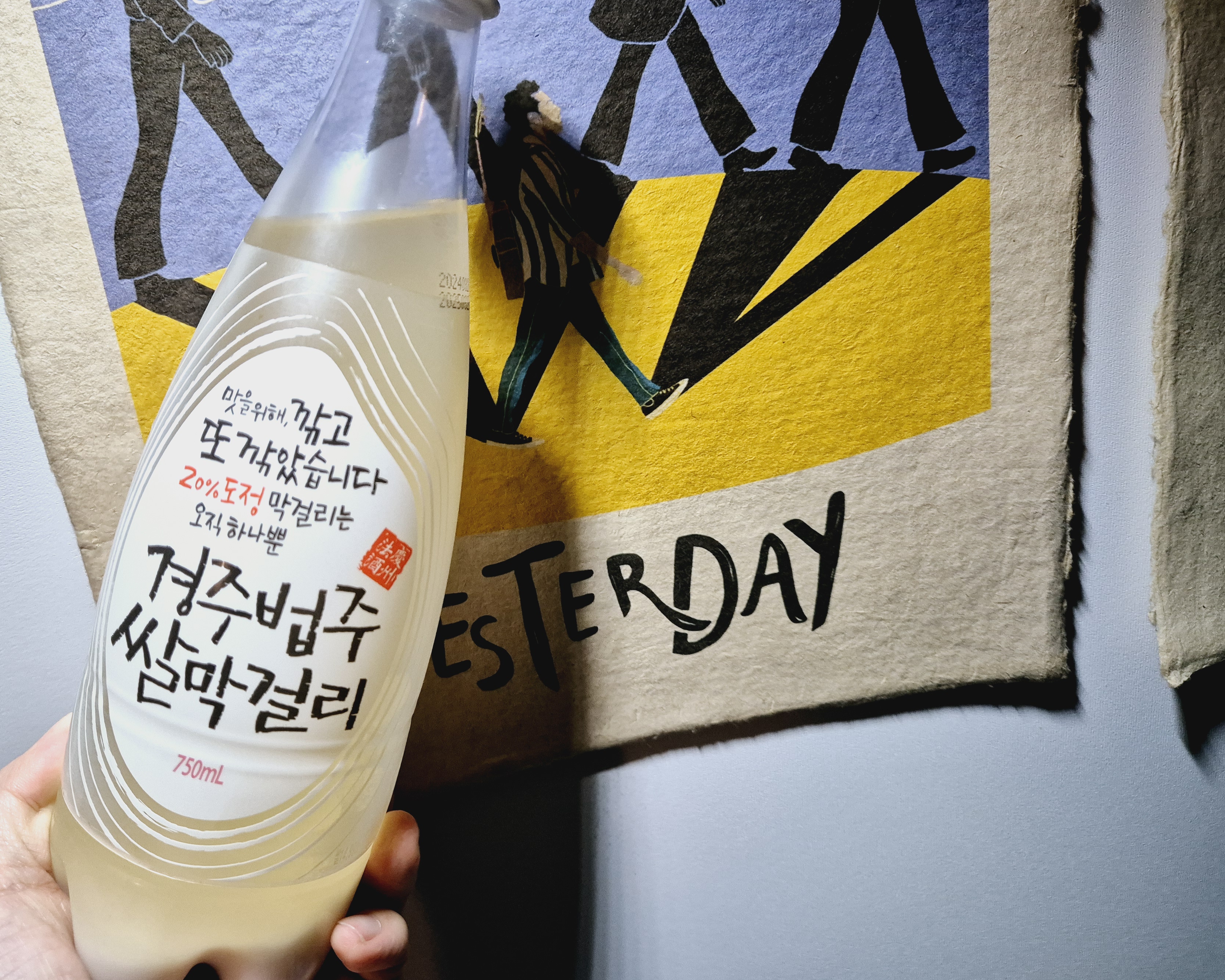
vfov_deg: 53.1
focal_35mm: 27
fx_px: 979
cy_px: 434
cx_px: 524
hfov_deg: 63.8
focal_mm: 5.4
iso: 500
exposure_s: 1/120
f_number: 1.8
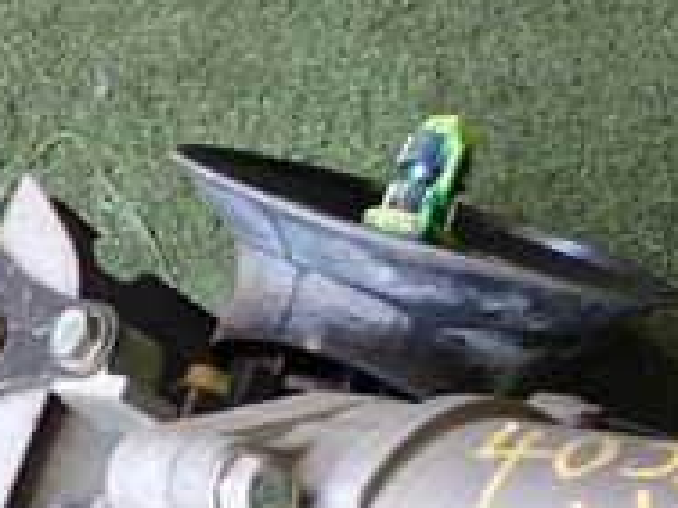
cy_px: 609
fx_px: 1880
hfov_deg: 20.4
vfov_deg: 14.9
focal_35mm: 96
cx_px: 393
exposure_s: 1/80
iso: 200
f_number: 2.3
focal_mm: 5.4
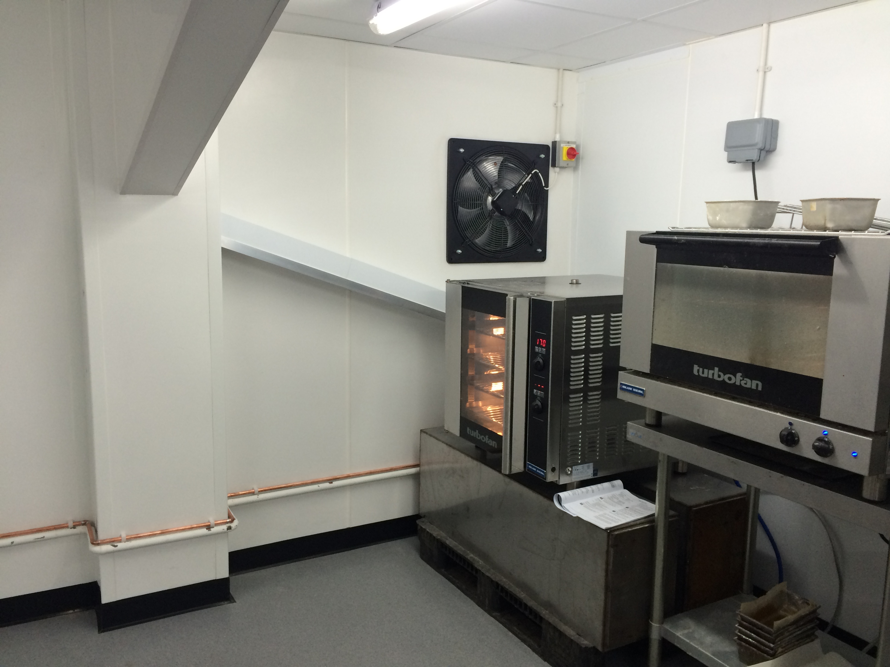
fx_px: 746
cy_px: 334
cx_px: 445
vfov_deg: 48.2
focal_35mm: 29
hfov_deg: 61.7
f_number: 2.2
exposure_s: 1/30
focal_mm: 4.15
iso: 32
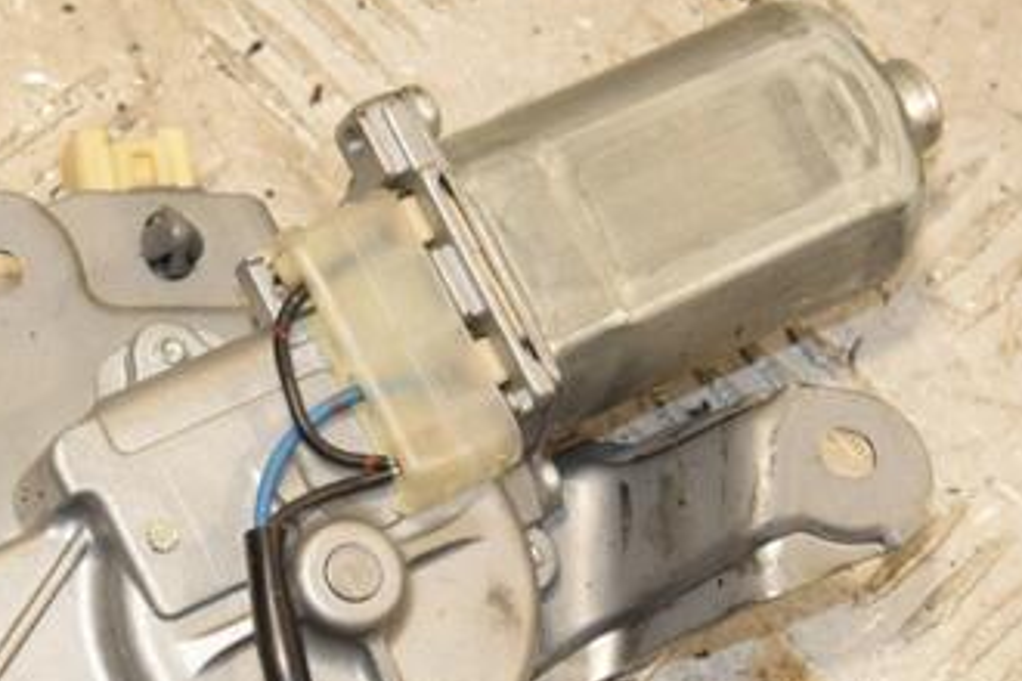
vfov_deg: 8.7
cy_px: 430
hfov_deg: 13.0
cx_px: 294
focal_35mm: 158
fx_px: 4485
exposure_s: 1/200
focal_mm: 58
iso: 800
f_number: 8
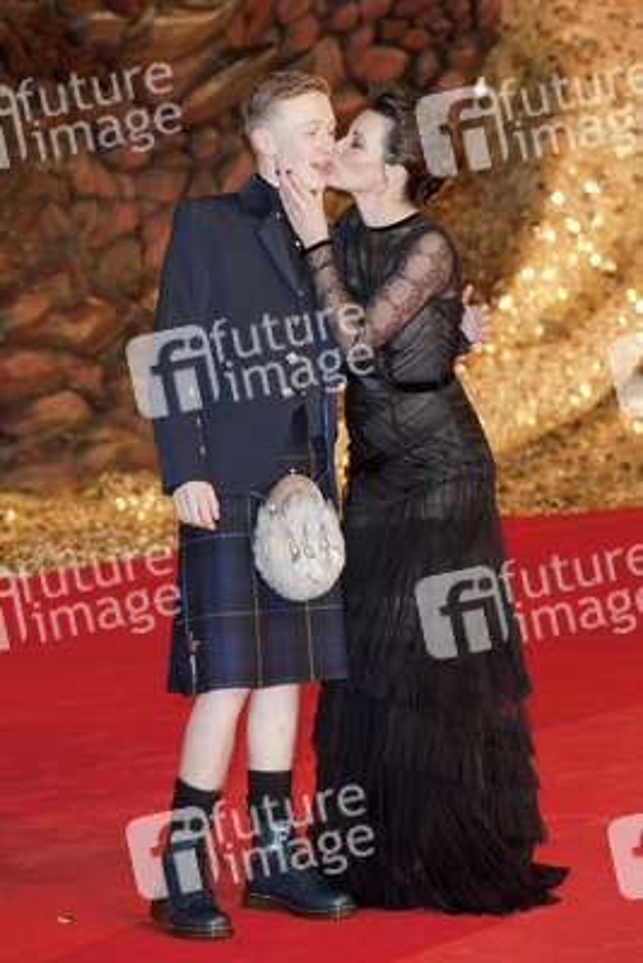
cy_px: 482
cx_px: 322
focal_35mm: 125
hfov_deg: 11.0
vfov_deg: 16.4
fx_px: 3346
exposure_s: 1/160
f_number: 5.6
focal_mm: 125
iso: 1000
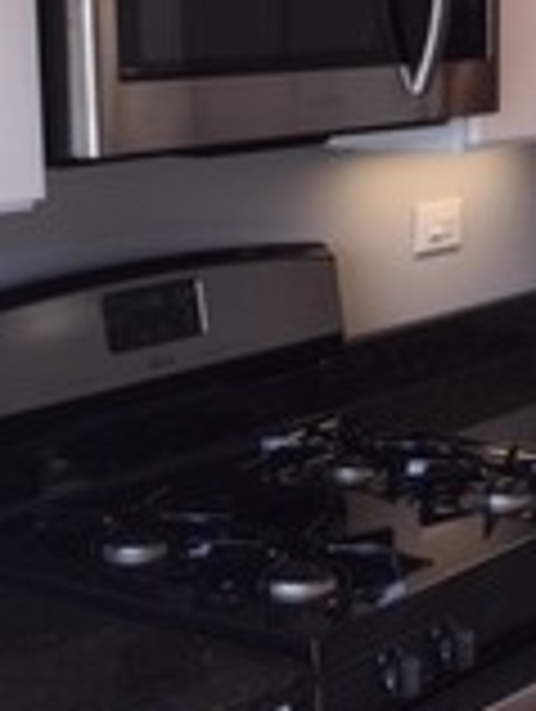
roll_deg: +0.0
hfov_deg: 16.7
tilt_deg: -9.6
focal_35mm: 88
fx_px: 1812
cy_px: 342
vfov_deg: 22.2
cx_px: 446
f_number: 2.2
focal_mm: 4.15
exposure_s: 1/60
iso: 32
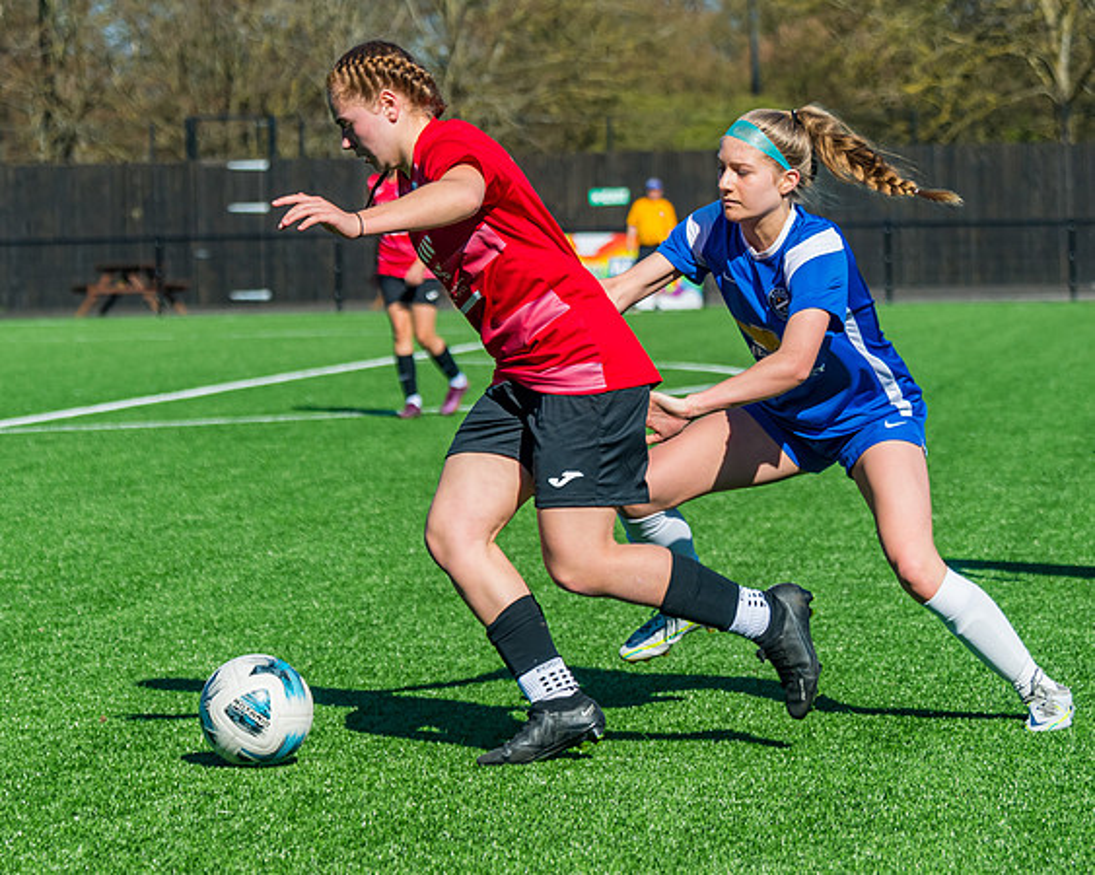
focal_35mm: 152
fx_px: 4910
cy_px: 509
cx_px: 524
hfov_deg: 12.7
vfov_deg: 10.2
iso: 400
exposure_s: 1/2500
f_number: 5
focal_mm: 100
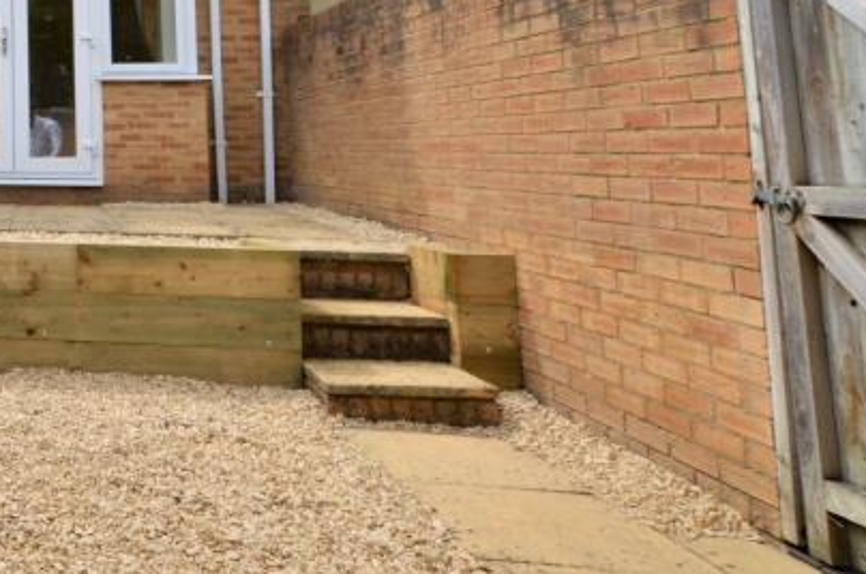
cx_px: -148
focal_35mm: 38
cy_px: 21
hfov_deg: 38.8
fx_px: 913
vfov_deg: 32.6
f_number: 9
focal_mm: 10
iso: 160
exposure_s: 1/320
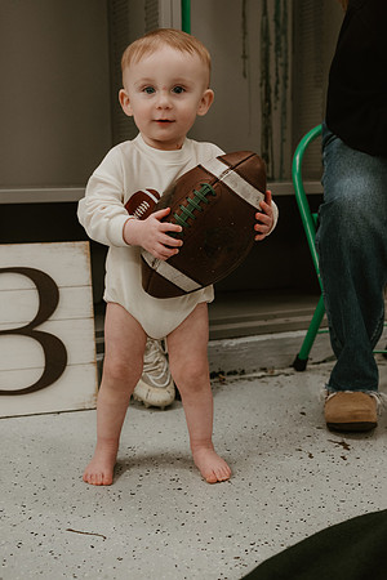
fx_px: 838
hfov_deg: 26.0
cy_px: 290
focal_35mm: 52
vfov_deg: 38.2
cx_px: 194
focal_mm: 35
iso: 1250
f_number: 2.8
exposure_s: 1/160
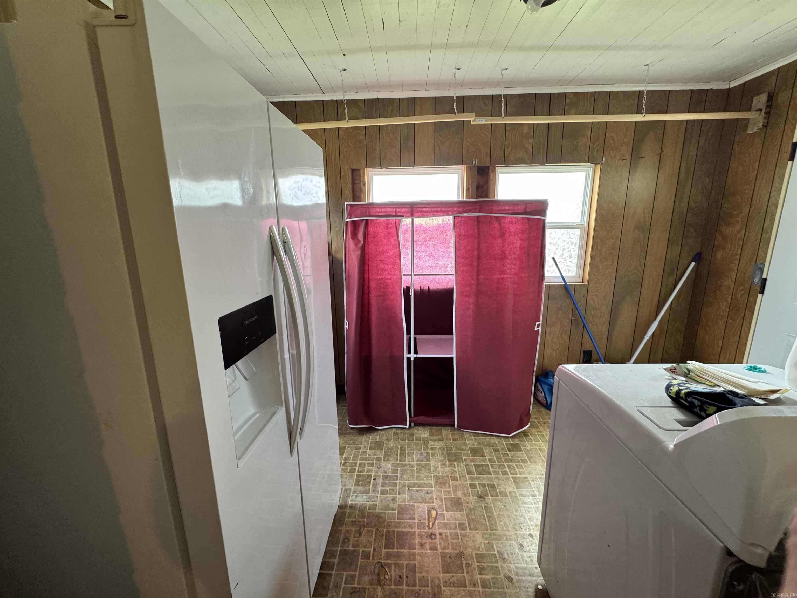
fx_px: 322
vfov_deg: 85.7
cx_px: 398
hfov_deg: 102.1
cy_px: 299
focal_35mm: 14
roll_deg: +0.3
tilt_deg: -11.3
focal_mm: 2.22
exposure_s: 1/120
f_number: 2.2
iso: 250
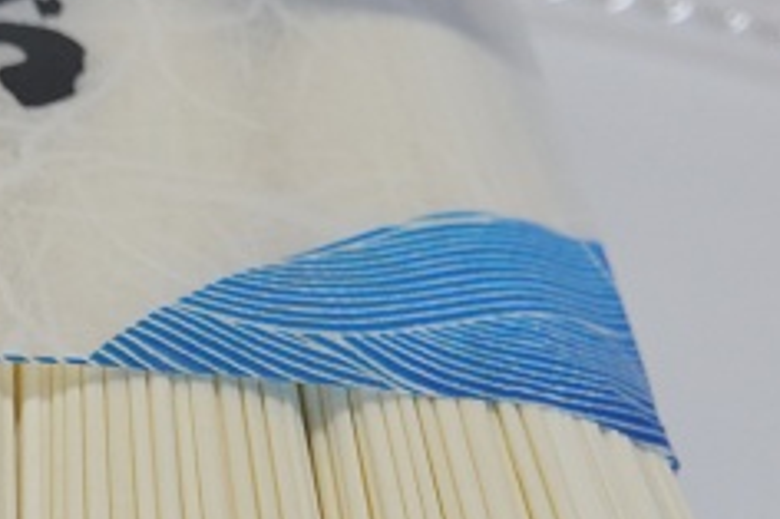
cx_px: 109
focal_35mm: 95
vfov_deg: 14.0
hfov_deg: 21.1
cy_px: 605
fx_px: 2057
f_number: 6.3
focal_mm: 13.03
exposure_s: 1/40
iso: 400
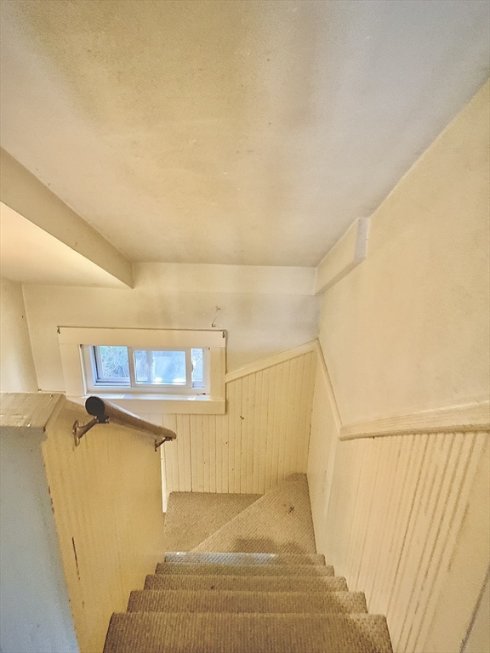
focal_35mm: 29
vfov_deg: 61.7
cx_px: 245
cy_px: 326
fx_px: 547
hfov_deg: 48.2
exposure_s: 1/40
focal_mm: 3
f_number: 1.8
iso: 250
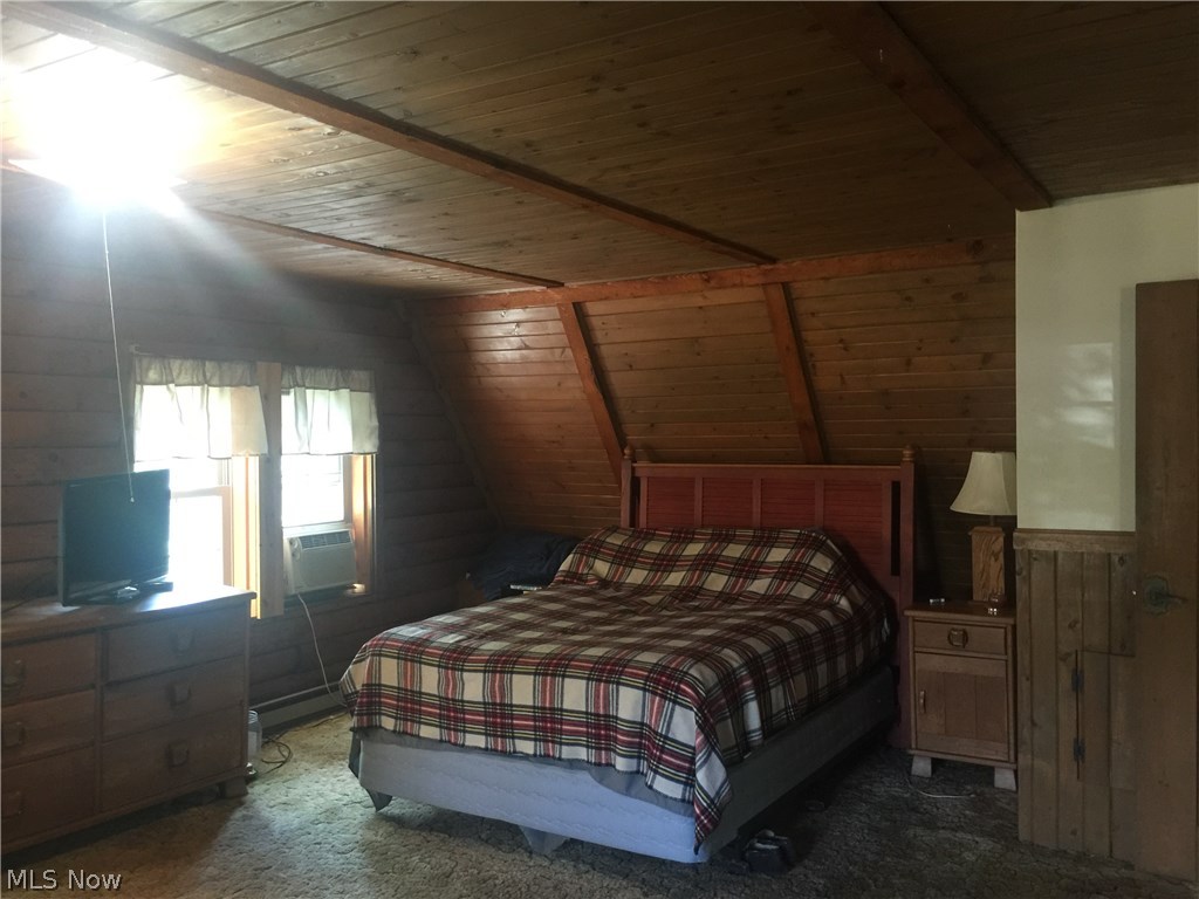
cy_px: 450
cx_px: 600
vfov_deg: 48.2
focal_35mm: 29
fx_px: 1004
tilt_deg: -0.6
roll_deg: -0.5
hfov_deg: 61.7
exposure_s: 1/15
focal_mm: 4.15
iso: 125
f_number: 2.2
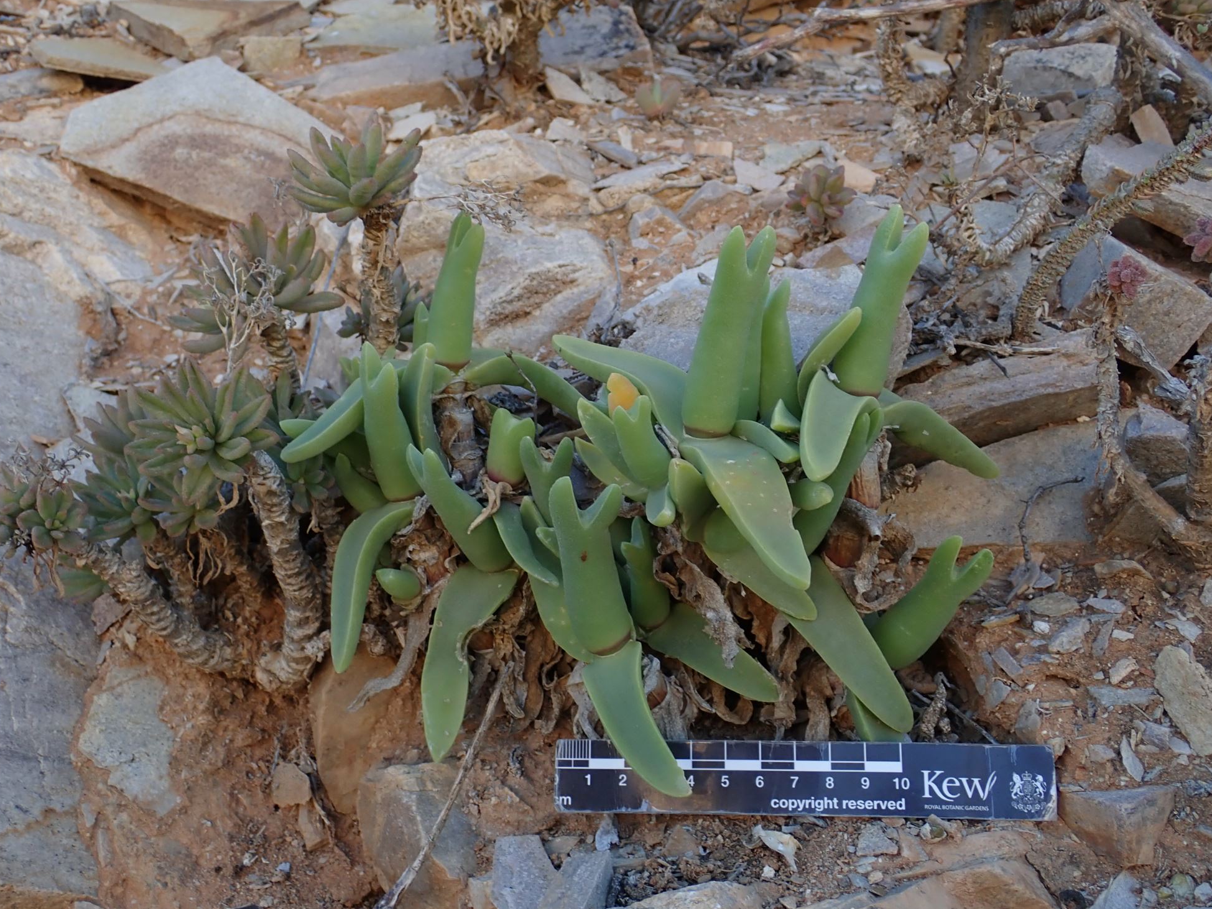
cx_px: 613
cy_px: 464
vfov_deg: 36.8
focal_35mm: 39
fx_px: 1366
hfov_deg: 47.9
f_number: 3.5
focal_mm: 6.86
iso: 100
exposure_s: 1/80
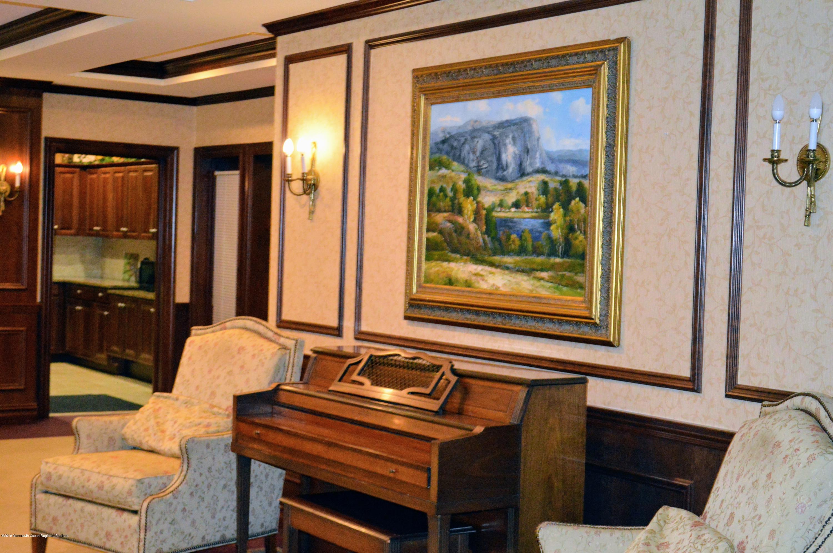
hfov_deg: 36.9
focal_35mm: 54
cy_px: 276
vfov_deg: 25.0
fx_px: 1248
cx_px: 416
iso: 3200
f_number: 5
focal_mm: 36
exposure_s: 1/60
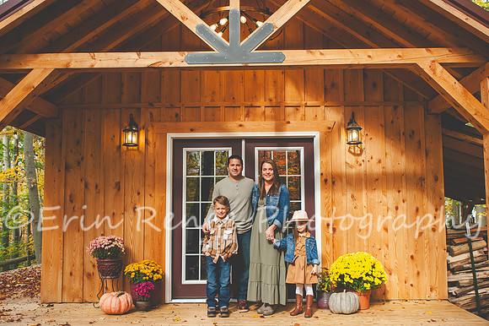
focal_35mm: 35
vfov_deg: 37.4
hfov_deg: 53.9
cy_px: 175
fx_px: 480
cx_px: 264
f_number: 7.1
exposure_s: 1/160
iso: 400
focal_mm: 30
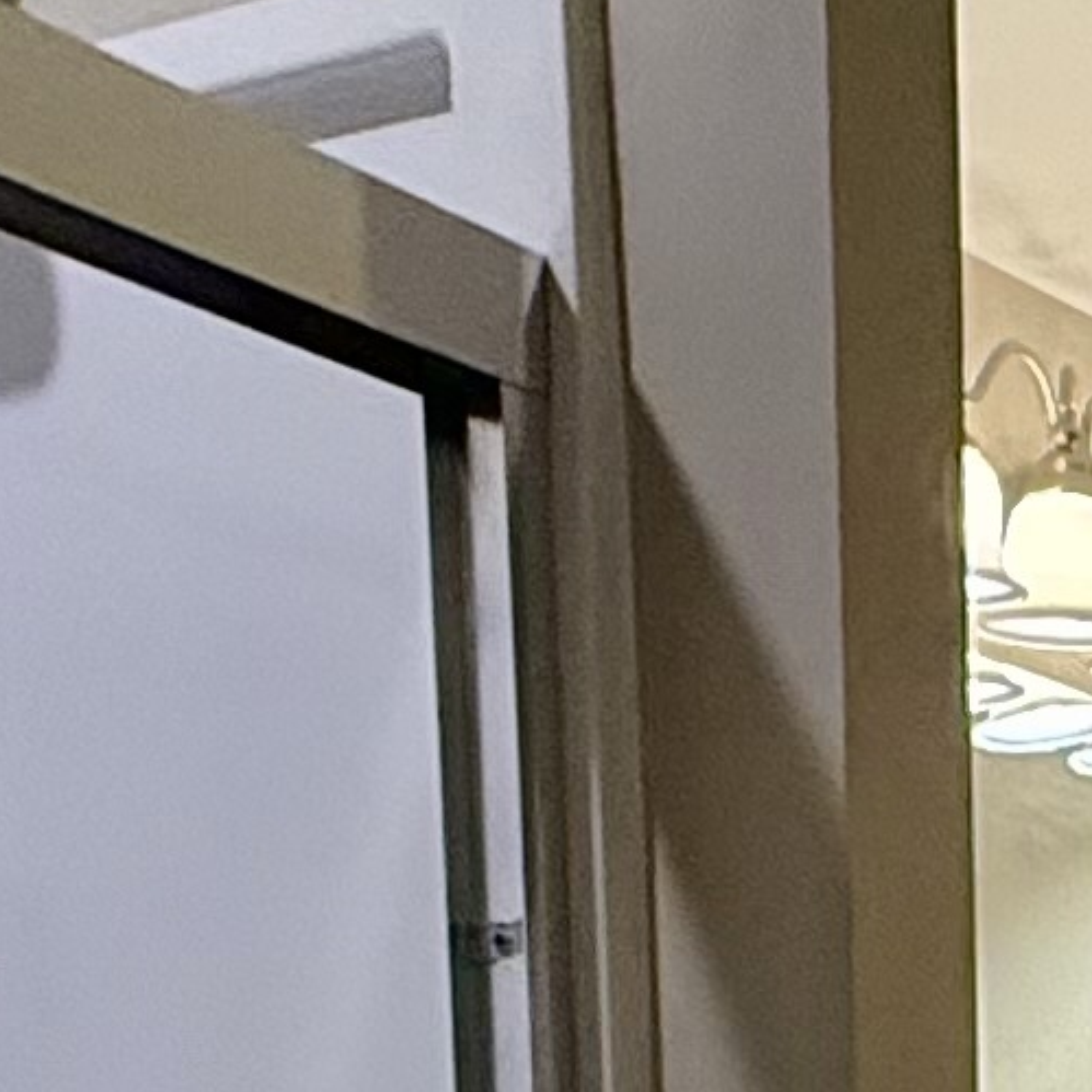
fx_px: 3569
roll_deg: +1.2
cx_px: 1372
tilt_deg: -10.0
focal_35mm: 100
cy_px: 2094
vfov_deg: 14.7
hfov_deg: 16.5
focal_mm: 2.22
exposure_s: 1/120
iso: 320
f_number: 2.2
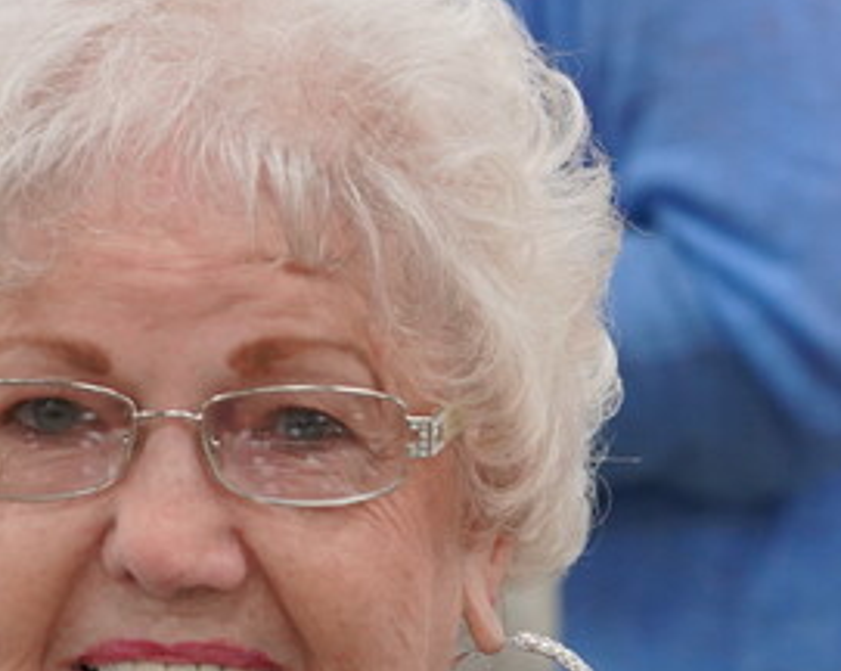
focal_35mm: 373
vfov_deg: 4.1
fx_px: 9271
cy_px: 769
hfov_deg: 5.2
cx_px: 96
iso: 2000
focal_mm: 105
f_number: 4
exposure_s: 1/160
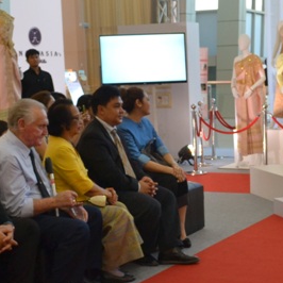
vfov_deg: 21.8
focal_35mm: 79
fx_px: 731
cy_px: 198
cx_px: 245
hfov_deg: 21.5
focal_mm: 22
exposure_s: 1/30
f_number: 7.1
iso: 1250
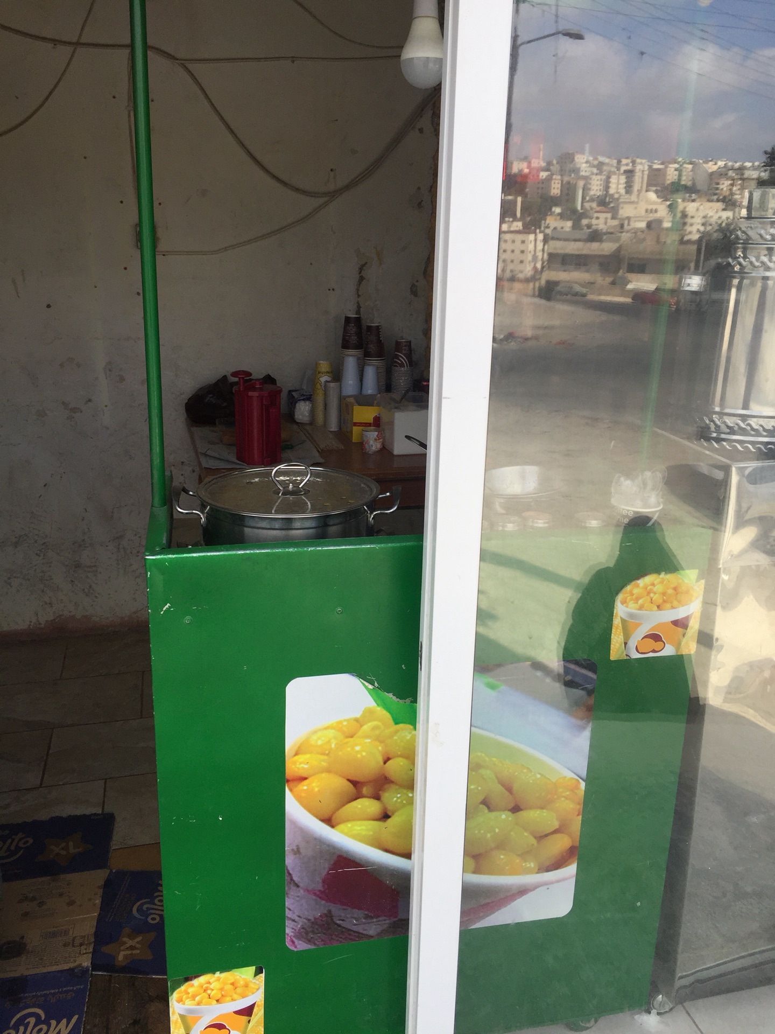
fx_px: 866
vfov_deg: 61.7
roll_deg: -0.3
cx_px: 388
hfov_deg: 48.2
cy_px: 517
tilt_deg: -15.5
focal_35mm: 29
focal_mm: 4.15
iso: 32
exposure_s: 1/879
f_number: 2.2
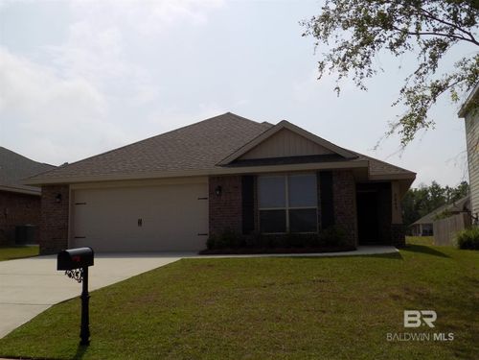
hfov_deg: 54.0
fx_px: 470
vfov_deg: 41.8
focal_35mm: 34
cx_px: 240
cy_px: 180
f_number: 10.9
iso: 80
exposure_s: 1/200
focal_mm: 6.1
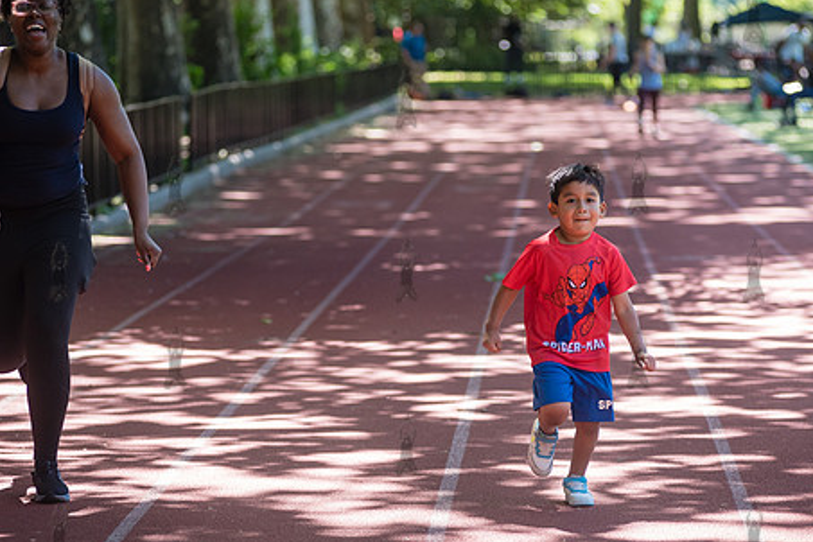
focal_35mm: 173
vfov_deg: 7.9
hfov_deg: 11.9
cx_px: 406
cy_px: 270
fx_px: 3907
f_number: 3.5
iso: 1000
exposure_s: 1/1250
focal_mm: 135
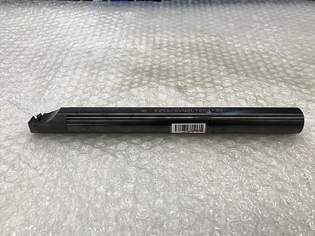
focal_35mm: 28
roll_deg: -1.0
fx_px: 255
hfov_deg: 63.4
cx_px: 158
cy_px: 118
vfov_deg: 49.7
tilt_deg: -43.1
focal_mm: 3.99
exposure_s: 1/40
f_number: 1.8
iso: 25
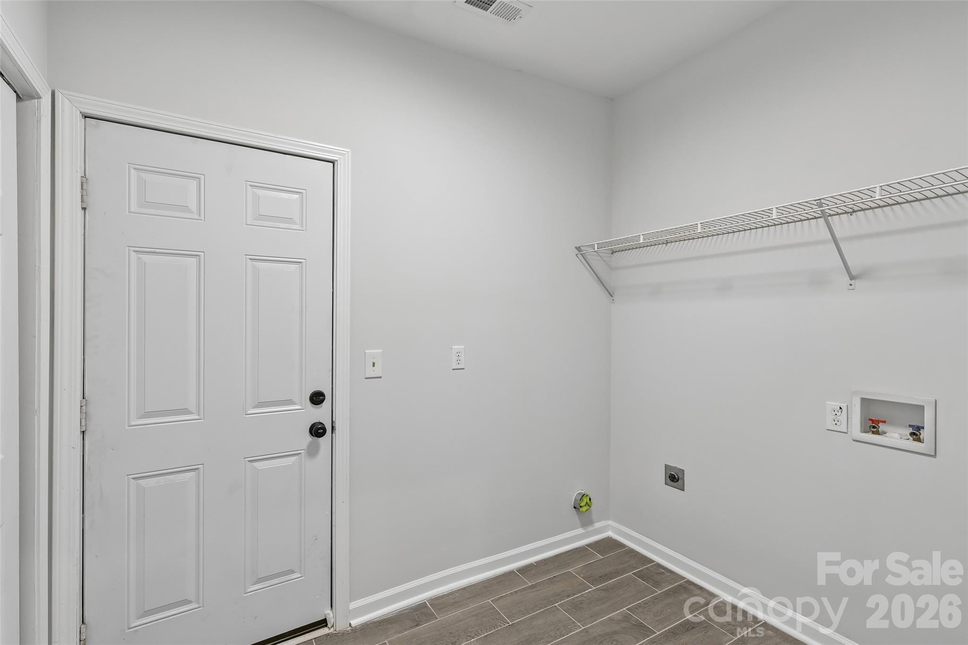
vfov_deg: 72.0
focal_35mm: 16
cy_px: 322
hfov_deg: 95.0
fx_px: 444
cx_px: 484
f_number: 8
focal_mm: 16.5
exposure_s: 1/15
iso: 360
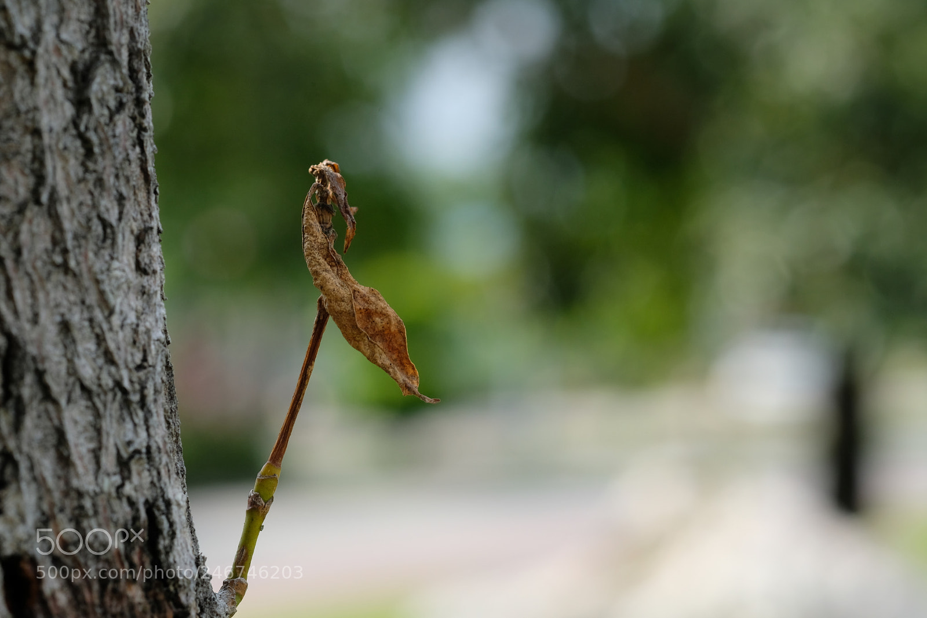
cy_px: 309
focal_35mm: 90
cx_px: 464
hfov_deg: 22.6
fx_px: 2317
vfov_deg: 15.2
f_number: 8
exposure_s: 1/250
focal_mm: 60
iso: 400
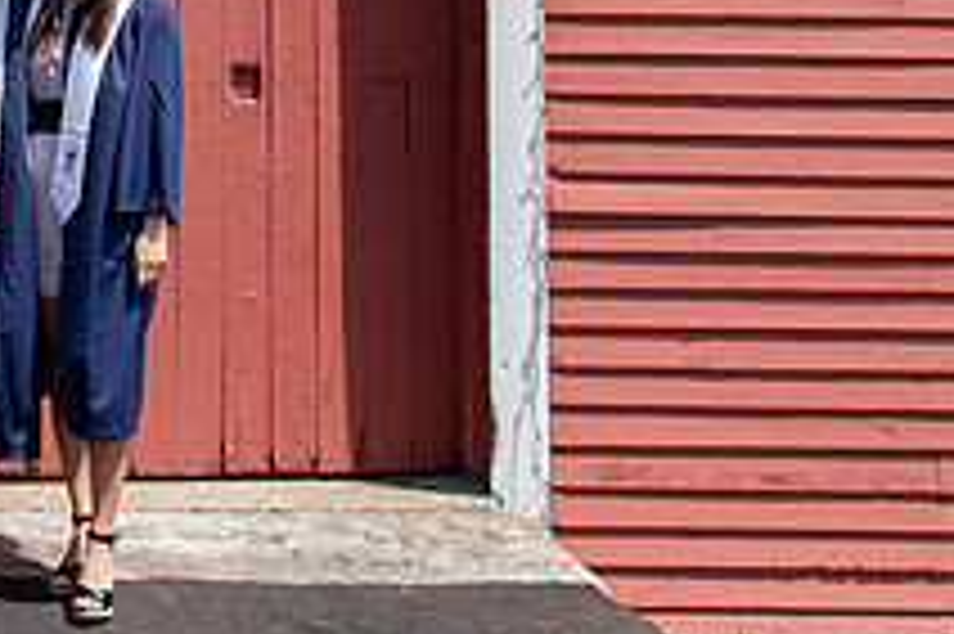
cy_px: -56
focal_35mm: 74
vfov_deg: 17.8
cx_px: -94
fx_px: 1959
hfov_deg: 25.4
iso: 100
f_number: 5.6
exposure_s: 1/250
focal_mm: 18
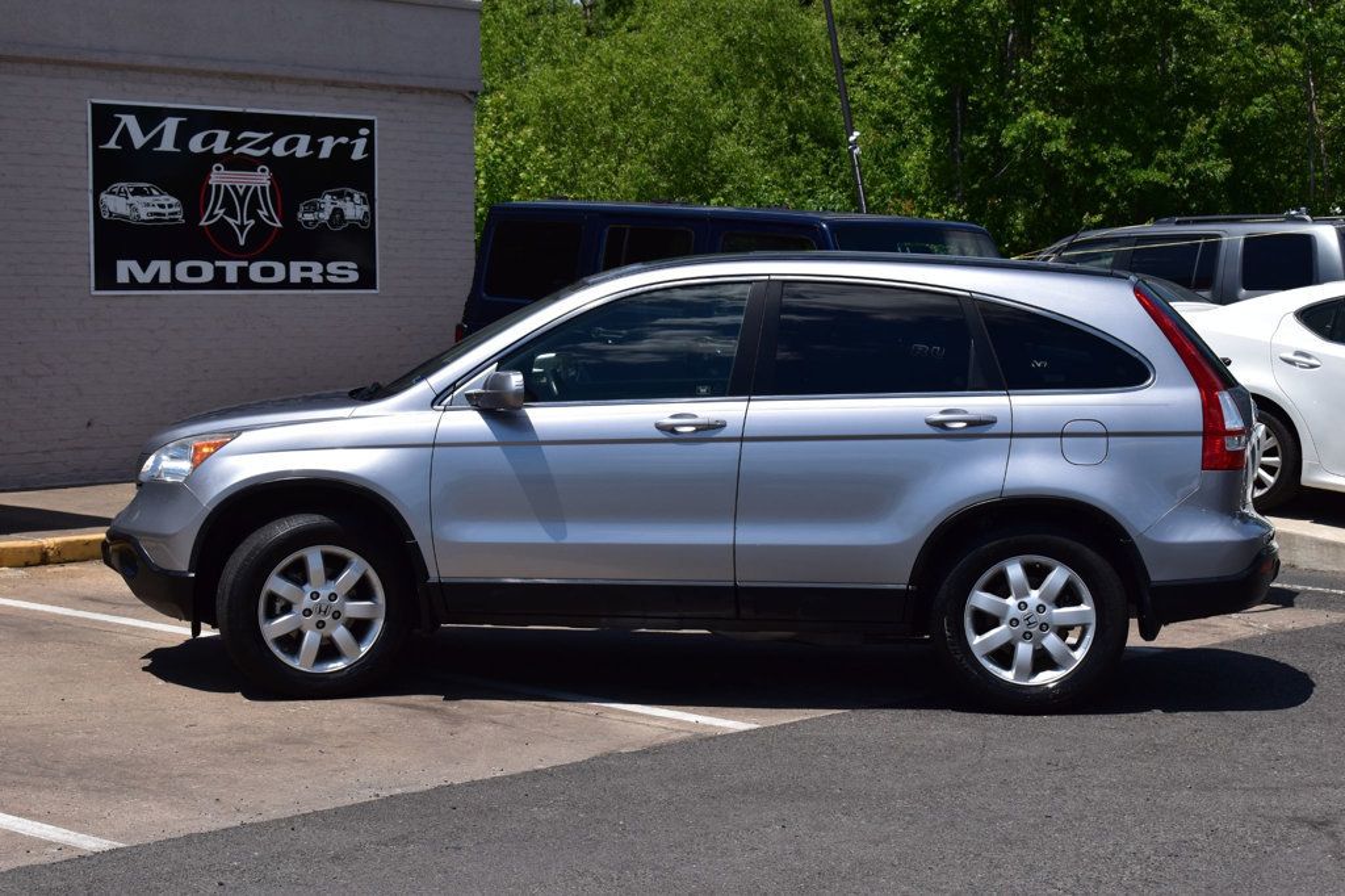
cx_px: 672
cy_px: 448
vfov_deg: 18.9
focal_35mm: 72
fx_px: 2689
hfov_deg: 28.1
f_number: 11
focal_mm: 48
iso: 200
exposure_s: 1/500
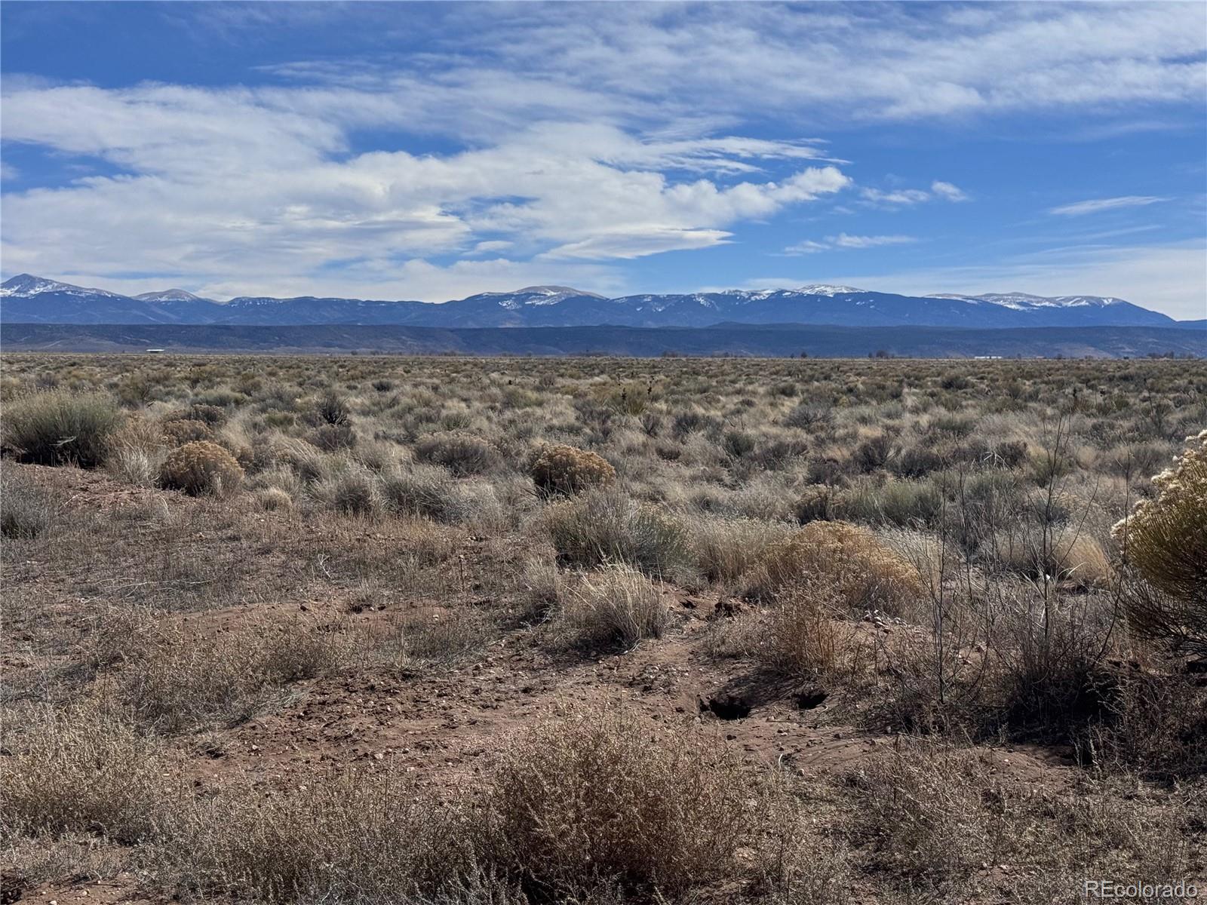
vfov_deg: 30.3
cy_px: 452
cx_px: 604
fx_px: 1674
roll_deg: +0.7
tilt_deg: -3.3
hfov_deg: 39.7
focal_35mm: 48
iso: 64
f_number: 1.78
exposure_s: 1/7937
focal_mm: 6.76
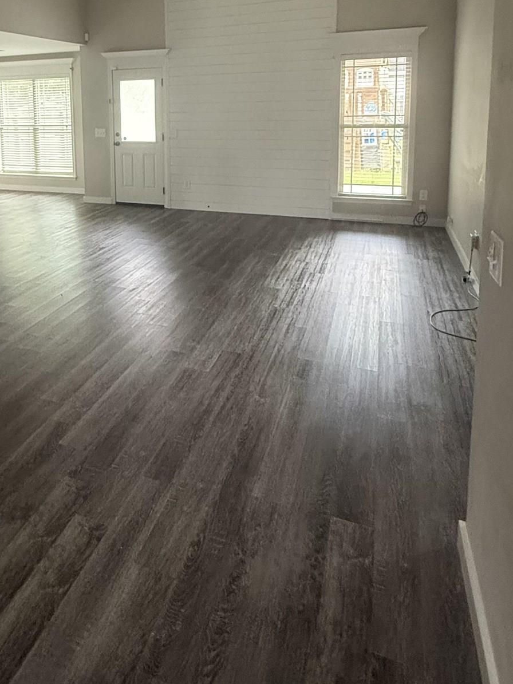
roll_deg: +0.3
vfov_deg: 61.5
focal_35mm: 27
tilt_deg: -6.0
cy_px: 168
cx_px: 142
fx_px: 534
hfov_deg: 49.7
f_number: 2.2
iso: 640
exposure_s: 1/60
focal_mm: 2.22
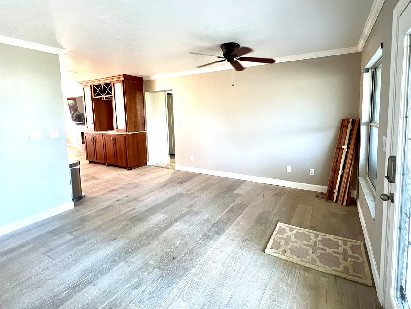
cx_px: 225
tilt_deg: -5.4
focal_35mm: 16
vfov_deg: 77.6
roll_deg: +1.5
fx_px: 190
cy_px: 131
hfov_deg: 94.2
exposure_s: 1/60
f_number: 1.8
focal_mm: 1.57
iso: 500
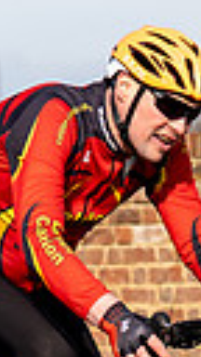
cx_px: 173
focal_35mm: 629
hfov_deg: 1.9
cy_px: 231
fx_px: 5960
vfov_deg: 3.4
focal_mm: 81
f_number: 4
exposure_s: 1/800
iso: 100
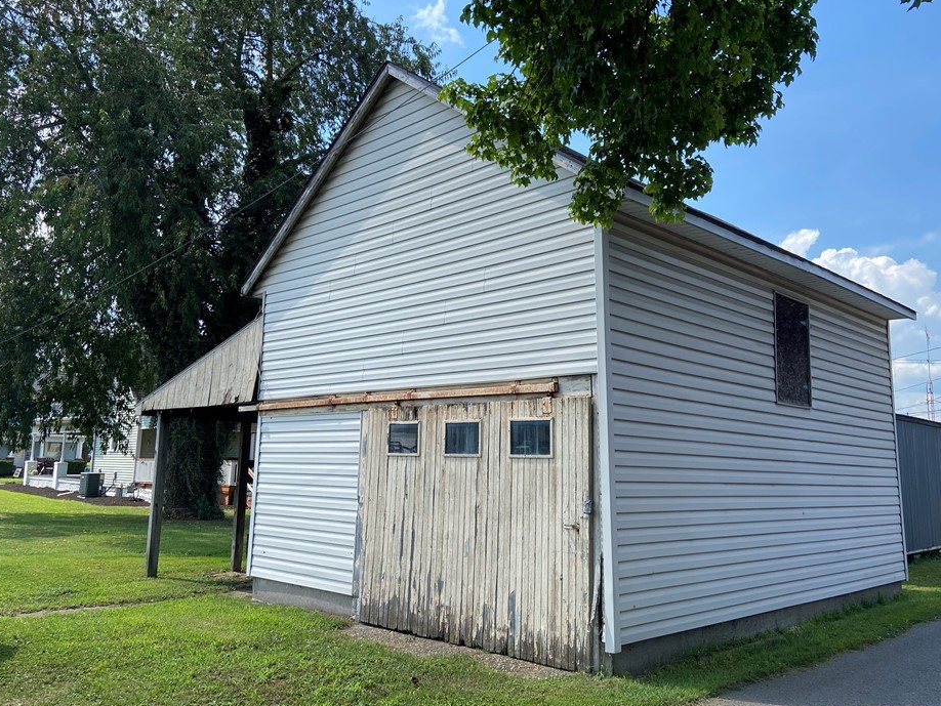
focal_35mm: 29
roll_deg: -1.0
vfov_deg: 48.2
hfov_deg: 61.6
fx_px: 789
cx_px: 499
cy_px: 342
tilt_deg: +8.8
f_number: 1.8
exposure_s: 1/1484
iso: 32
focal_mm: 4.25
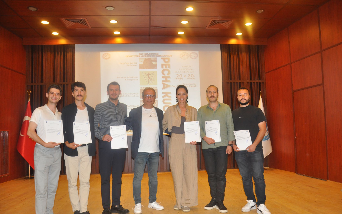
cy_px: 111
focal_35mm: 62
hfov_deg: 33.0
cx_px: 173
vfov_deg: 21.0
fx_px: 578
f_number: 4.5
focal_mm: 40
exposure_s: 1/60
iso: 800
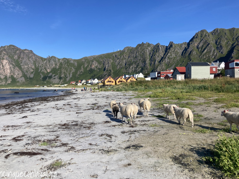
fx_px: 200
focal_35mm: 29
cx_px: 120
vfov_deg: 48.2
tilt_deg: +0.9
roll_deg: +0.2
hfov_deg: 61.7
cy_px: 89
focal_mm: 3.99
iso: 20
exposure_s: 1/2404
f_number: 1.8
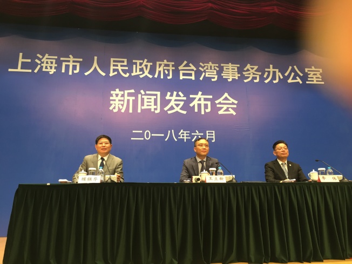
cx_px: 176
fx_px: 295
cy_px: 132
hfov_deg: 61.7
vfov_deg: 48.2
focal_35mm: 29
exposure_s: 1/17
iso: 50
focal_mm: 4.15
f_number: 2.2
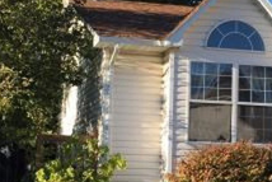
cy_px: 98
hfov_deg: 22.4
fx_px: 680
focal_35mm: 90
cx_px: 200
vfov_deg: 15.2
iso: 25
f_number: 2.2
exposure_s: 1/718
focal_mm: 4.15
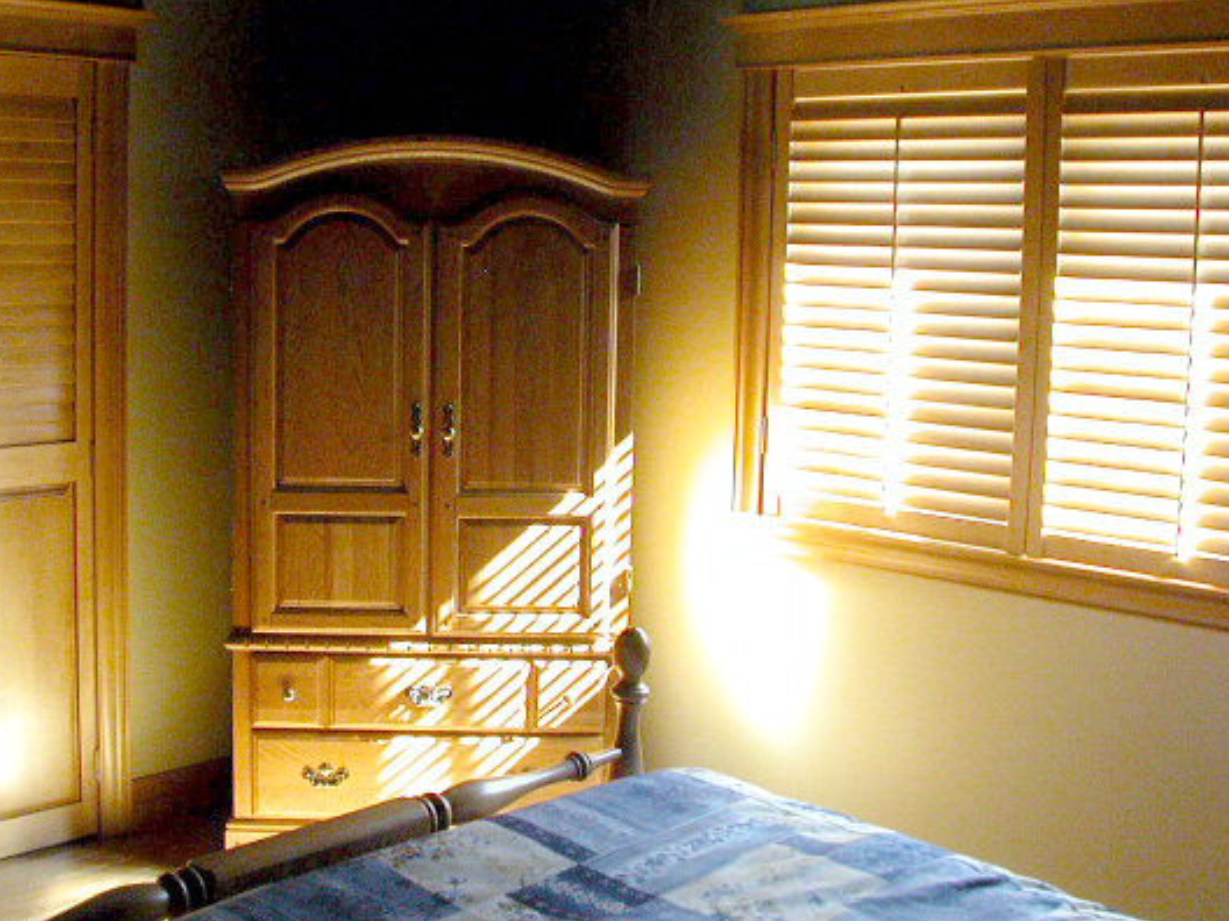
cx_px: 452
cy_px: 370
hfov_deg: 35.9
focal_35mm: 53
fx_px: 1882
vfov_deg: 27.5
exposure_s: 1/11.7
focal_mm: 8.9
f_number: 3.5
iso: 400
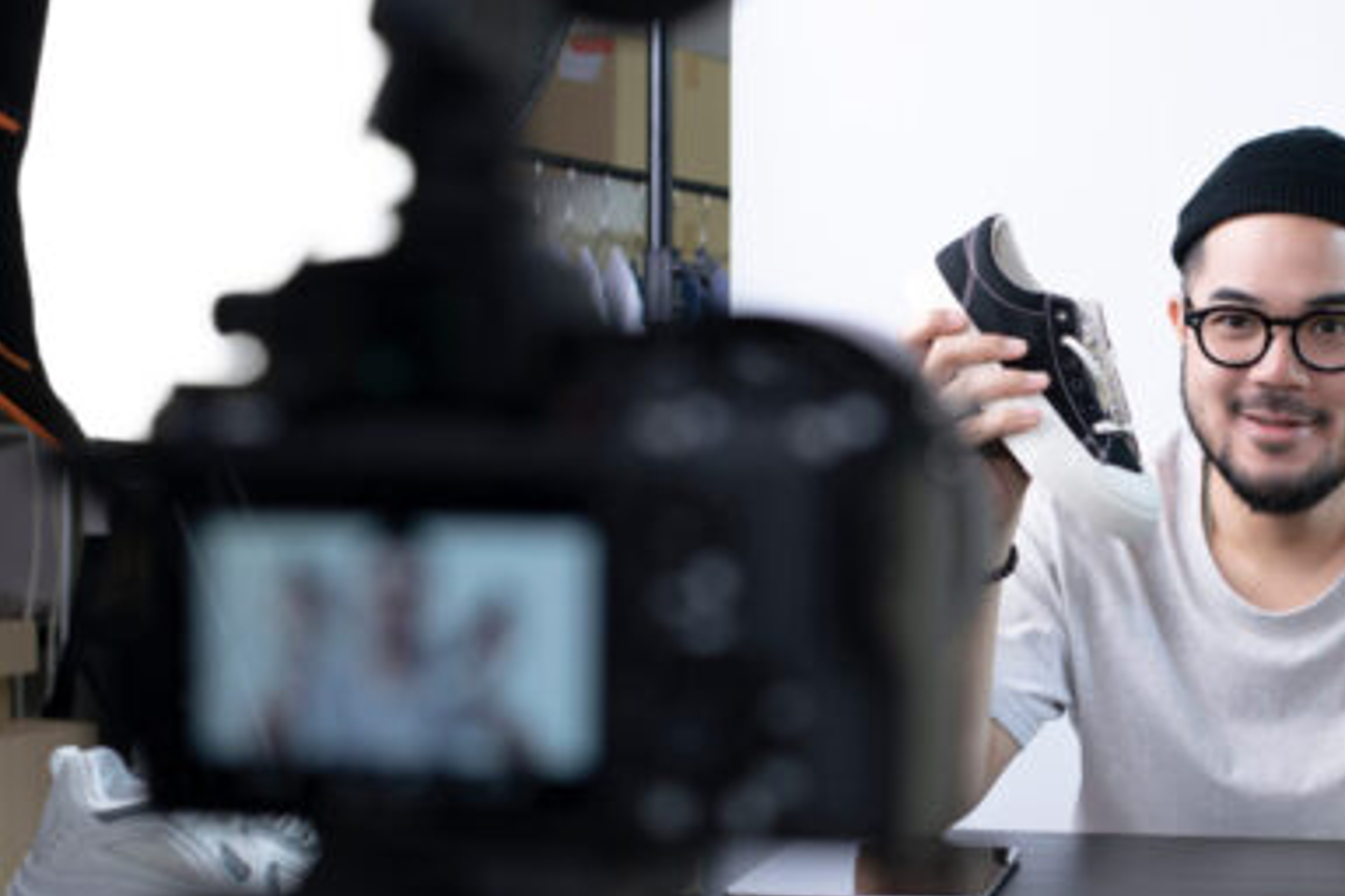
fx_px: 2615
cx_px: 1149
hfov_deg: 28.0
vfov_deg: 19.4
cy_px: 522
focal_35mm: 70
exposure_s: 1/100
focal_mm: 35
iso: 125
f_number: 3.5
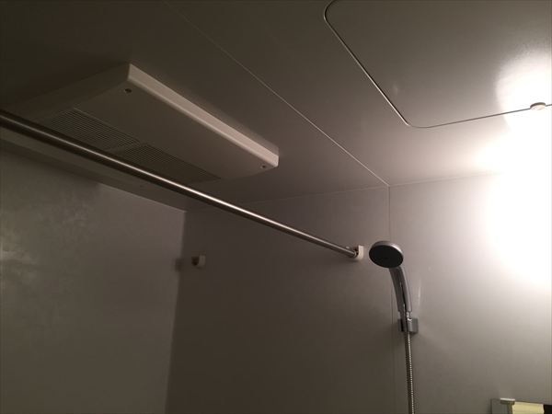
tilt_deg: +14.8
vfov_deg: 48.2
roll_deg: -2.4
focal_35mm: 29
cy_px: 207
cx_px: 276
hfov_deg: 61.7
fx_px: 462
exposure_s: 1/33
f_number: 2.2
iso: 64
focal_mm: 4.15
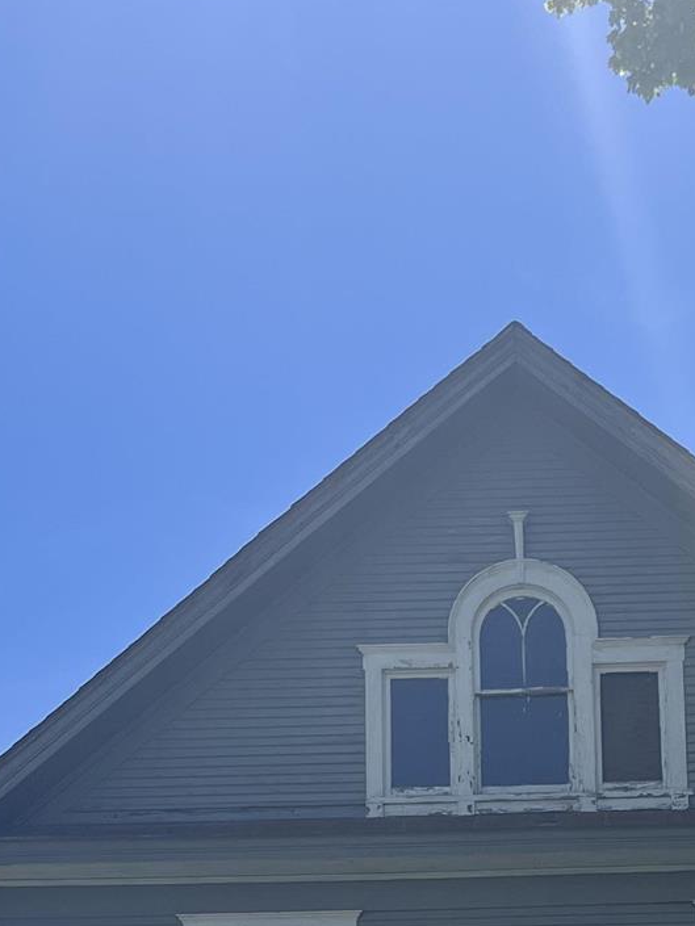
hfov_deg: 17.2
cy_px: 1268
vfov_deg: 20.6
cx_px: 553
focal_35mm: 85
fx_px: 2275
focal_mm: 5.1
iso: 50
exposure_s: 1/3135
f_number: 1.6
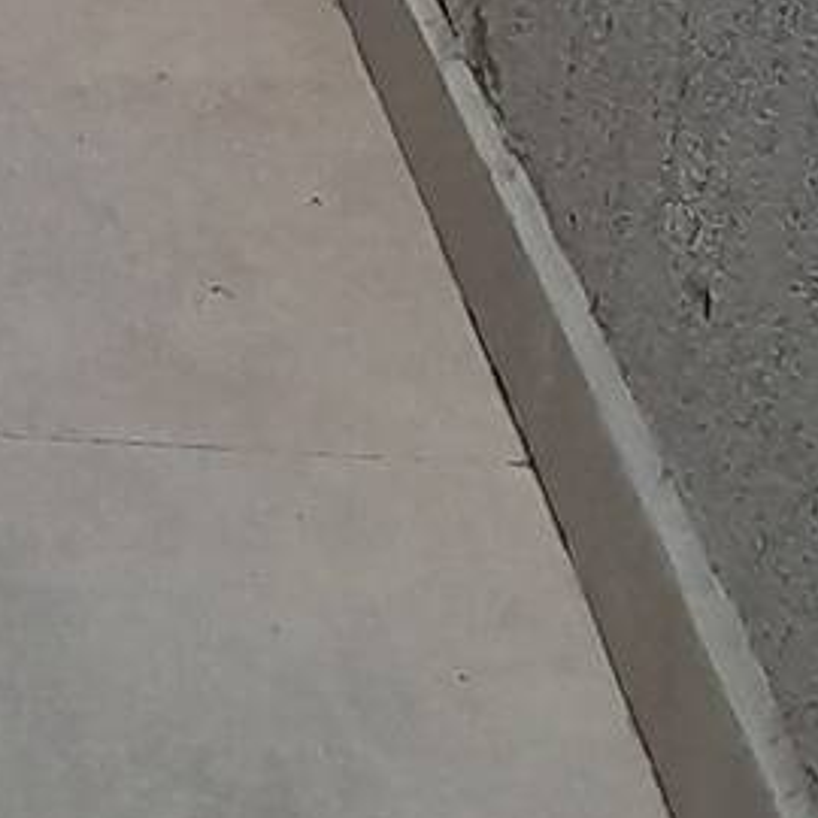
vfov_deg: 16.6
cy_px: -800
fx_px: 2139
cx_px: -312
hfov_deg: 19.5
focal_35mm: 80
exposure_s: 1/152
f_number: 2.2
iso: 40
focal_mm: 1.46
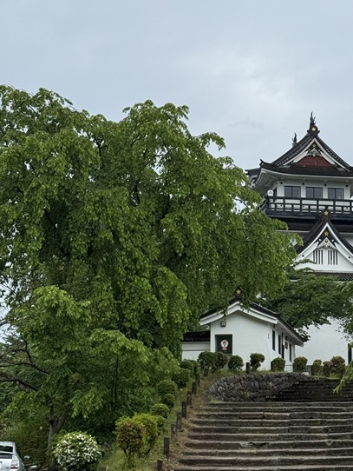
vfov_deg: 23.0
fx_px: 1155
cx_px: 306
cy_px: 289
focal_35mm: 85
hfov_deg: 17.2
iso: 64
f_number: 1.78
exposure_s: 1/2865
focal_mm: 6.76
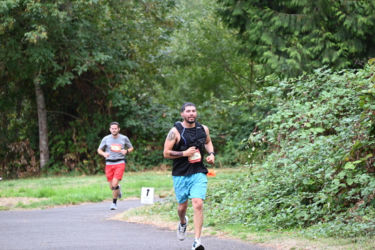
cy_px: 125
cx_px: 188
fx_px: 2084
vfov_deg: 6.9
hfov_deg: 10.3
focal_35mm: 200
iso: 800
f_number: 6.3
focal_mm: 200
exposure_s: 1/250
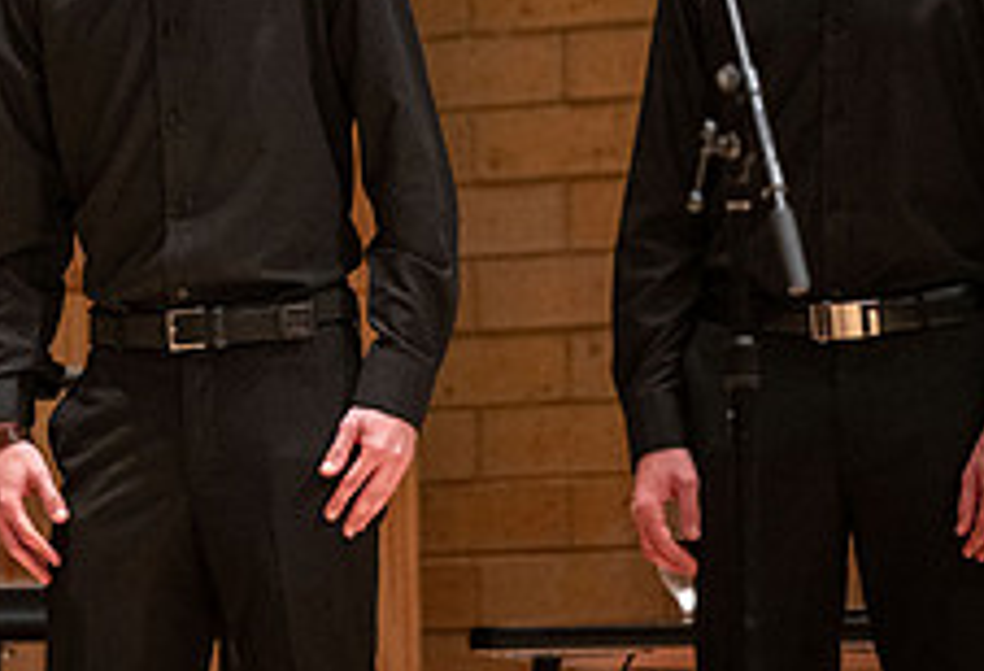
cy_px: -27
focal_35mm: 458
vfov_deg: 3.0
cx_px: 63
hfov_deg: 4.5
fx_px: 12604
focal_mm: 170
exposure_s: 1/500
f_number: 2.8
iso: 3200
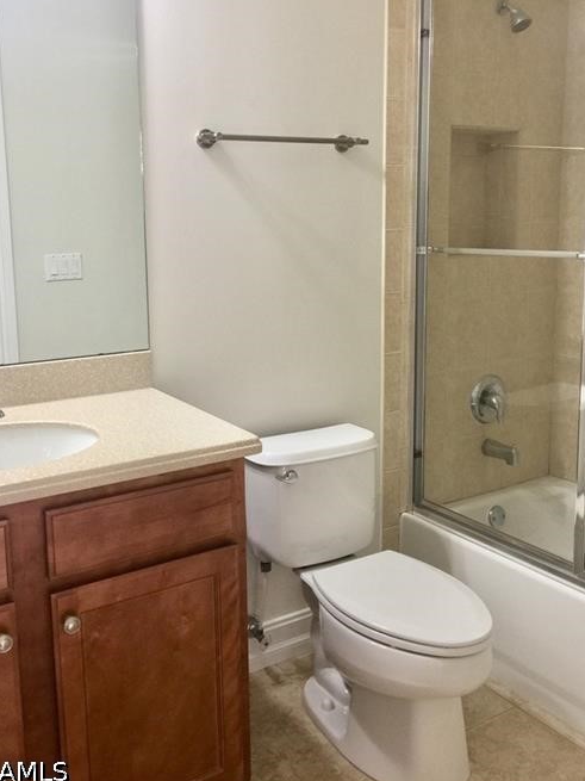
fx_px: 766
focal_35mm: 34
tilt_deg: -8.4
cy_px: 334
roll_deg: +0.4
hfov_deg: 41.7
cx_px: 262
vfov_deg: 53.8
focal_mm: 4.15
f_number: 2.2
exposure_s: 1/15
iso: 40
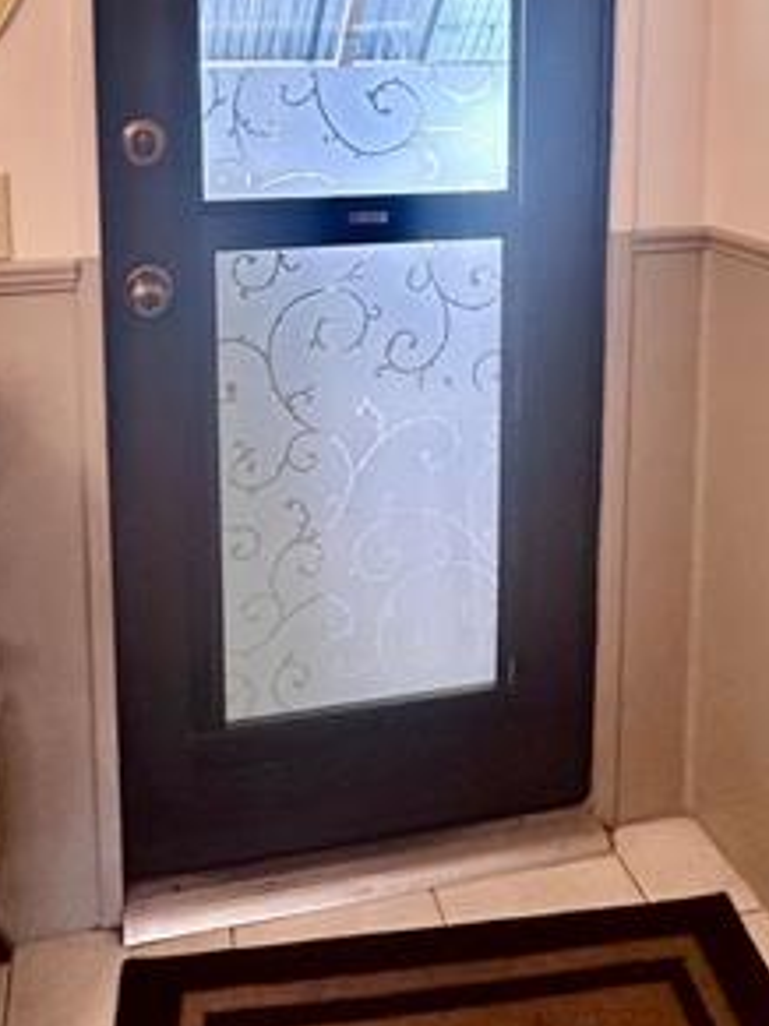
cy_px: 194
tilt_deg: -6.5
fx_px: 1097
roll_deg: -0.1
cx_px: 377
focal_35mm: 37
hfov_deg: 38.6
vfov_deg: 47.2
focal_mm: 2.22
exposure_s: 1/120
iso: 250
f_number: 2.2
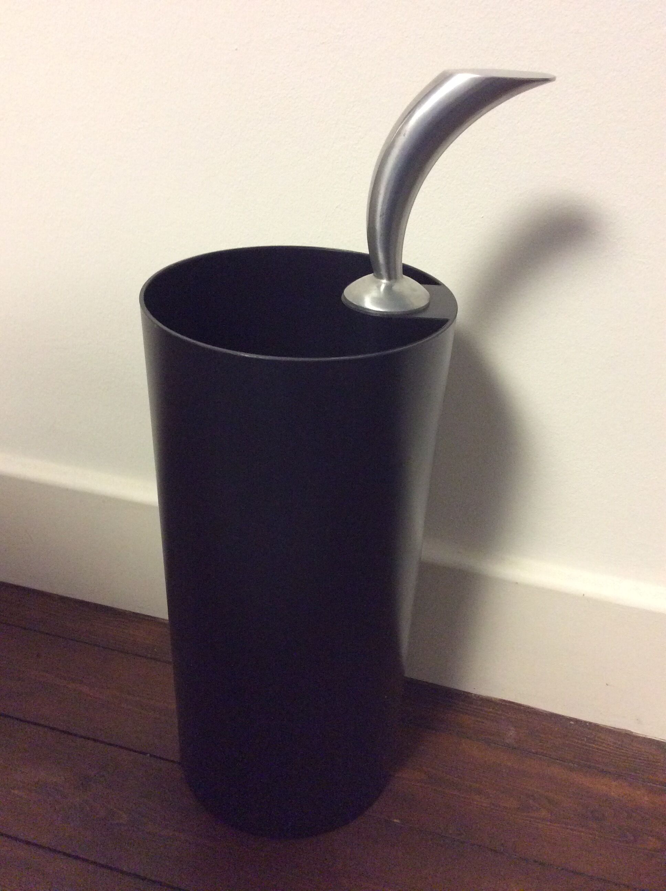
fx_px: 823
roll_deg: -3.6
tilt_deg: -30.8
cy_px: 446
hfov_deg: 44.1
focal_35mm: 32
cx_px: 333
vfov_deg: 56.9
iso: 320
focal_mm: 3.3
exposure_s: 1/20
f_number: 2.4
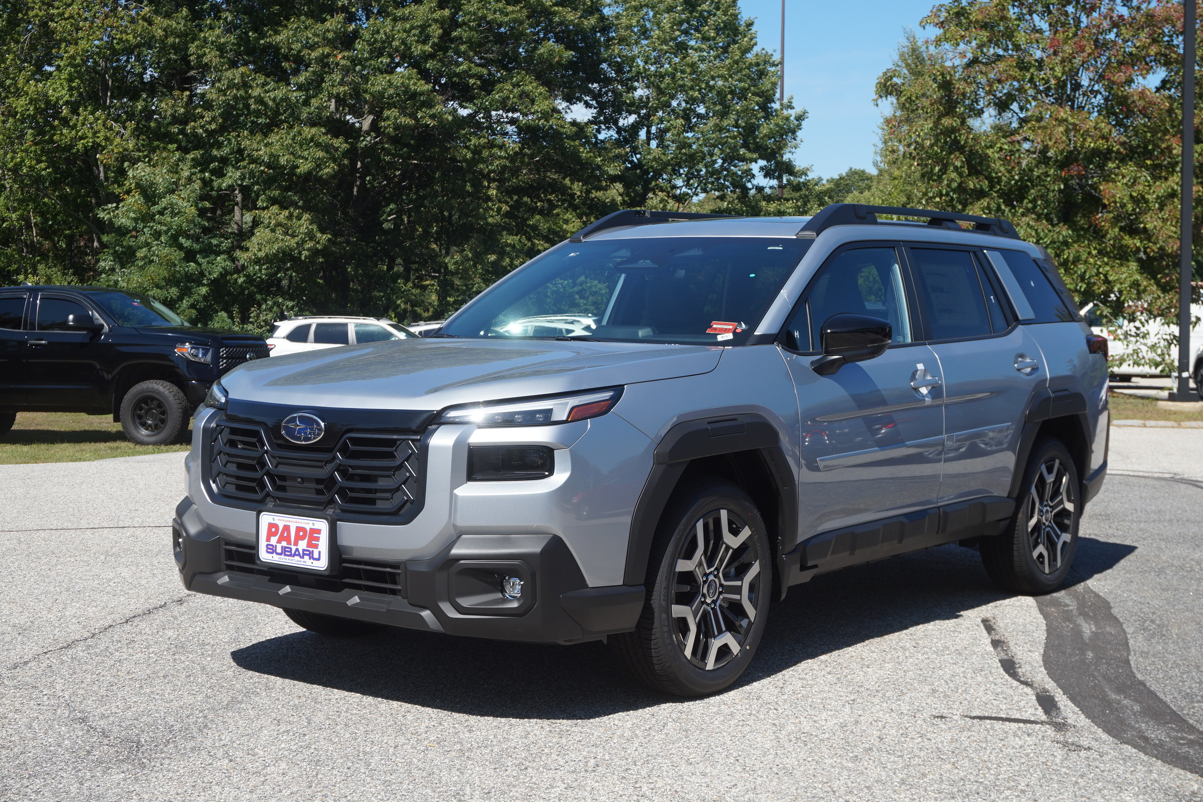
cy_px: 401
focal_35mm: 50
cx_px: 602
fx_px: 1654
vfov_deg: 27.3
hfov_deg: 40.0
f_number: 8
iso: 100
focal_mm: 33
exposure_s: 1/200
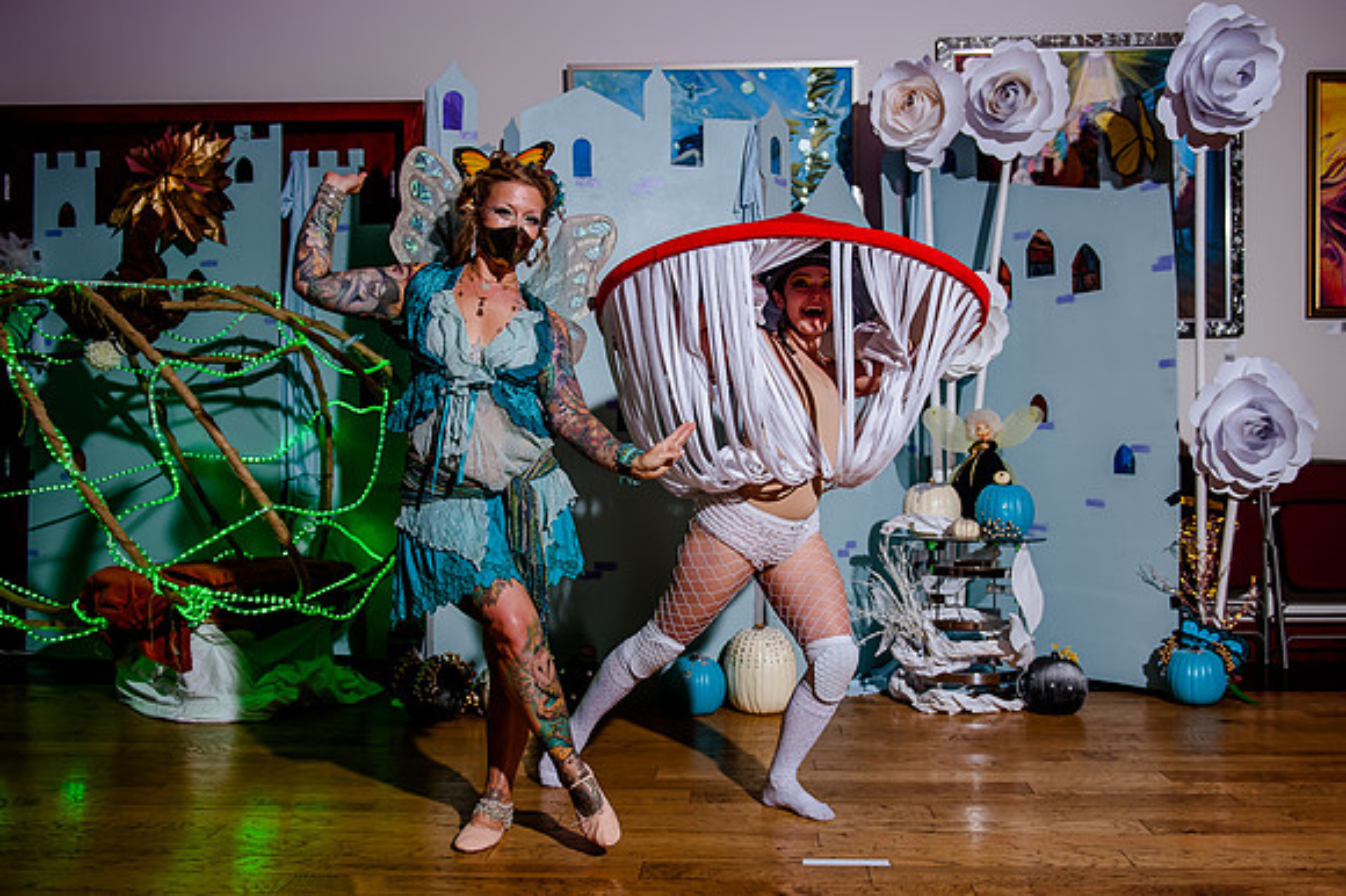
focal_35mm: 34
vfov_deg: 39.0
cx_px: 717
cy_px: 467
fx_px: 1264
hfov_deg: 56.0
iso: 200
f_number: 2.8
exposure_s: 1/200
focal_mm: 29
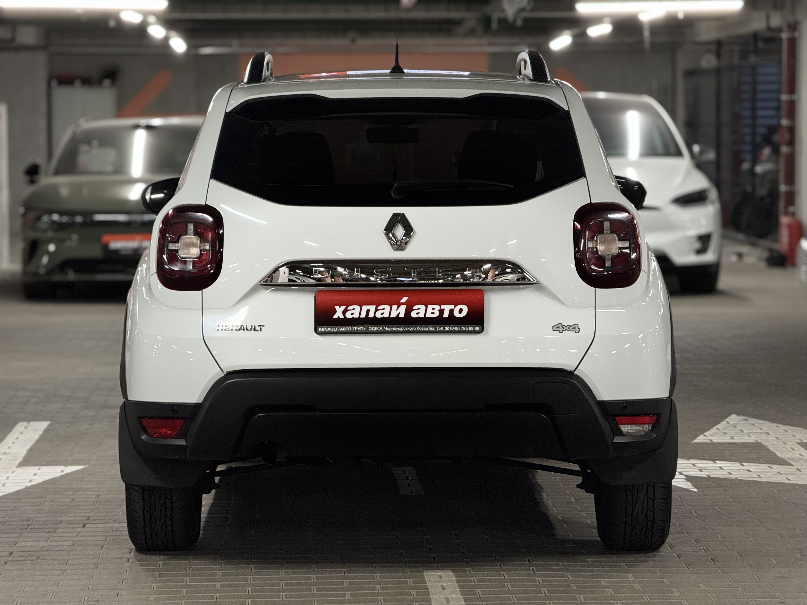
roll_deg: +0.7
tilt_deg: -2.8
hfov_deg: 16.4
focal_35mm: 120
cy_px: 302
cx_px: 404
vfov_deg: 12.3
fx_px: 2798
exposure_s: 1/50
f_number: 2.8
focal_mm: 15.66
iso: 250
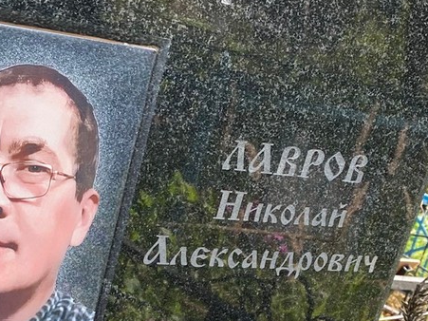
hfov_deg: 23.1
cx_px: 66
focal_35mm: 83
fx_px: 1026
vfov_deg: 16.7
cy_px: 430
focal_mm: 4.25
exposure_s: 1/215
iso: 32
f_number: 1.8
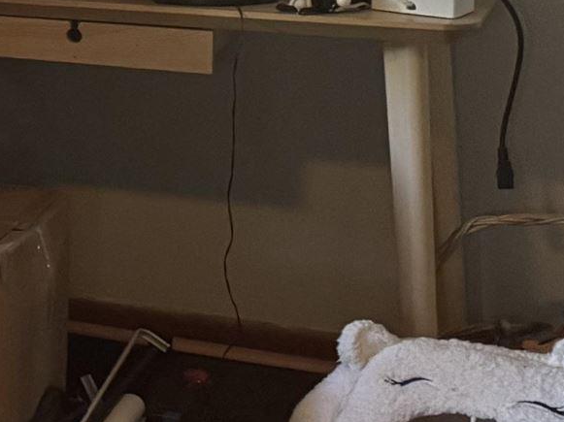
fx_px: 2068
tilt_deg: -9.6
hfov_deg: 12.8
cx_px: -687
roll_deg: +3.0
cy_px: -34
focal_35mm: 127
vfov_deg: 11.5
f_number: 1.78
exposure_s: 1/40
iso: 640
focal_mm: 6.76
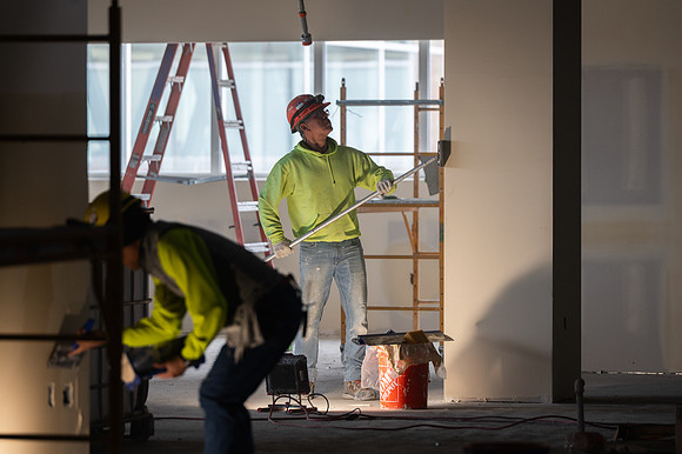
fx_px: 3890
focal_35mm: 205
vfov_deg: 6.7
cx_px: 341
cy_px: 227
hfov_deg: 10.0
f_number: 3.5
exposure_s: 1/400
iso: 500
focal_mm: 200
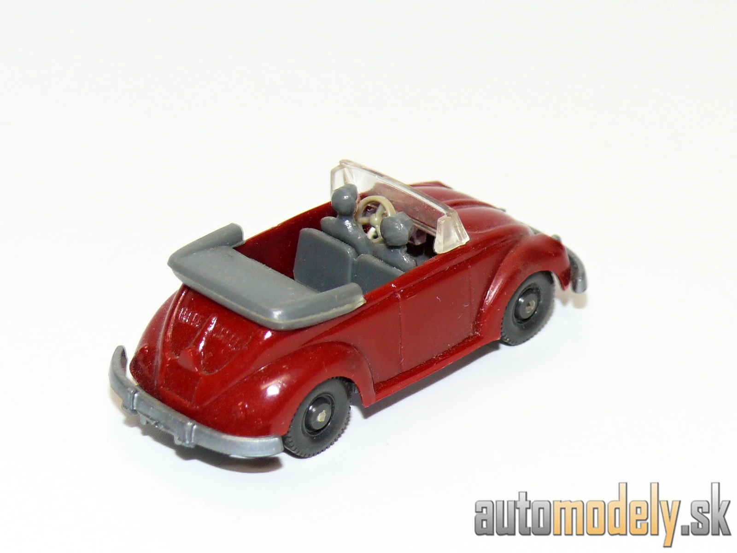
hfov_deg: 13.5
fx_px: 3108
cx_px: 368
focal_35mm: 146
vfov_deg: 10.2
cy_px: 276
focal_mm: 17.3
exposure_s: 1/30
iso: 100
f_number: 4
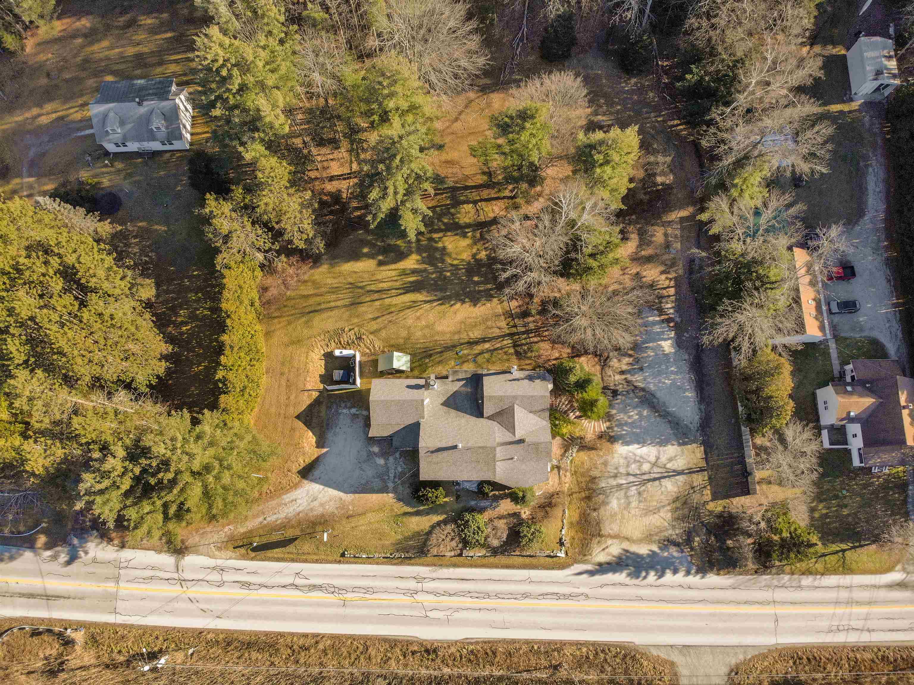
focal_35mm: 24
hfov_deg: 71.6
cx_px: 457
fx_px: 633
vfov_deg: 56.8
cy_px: 342
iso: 160
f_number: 2.8
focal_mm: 4.5
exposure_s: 1/30
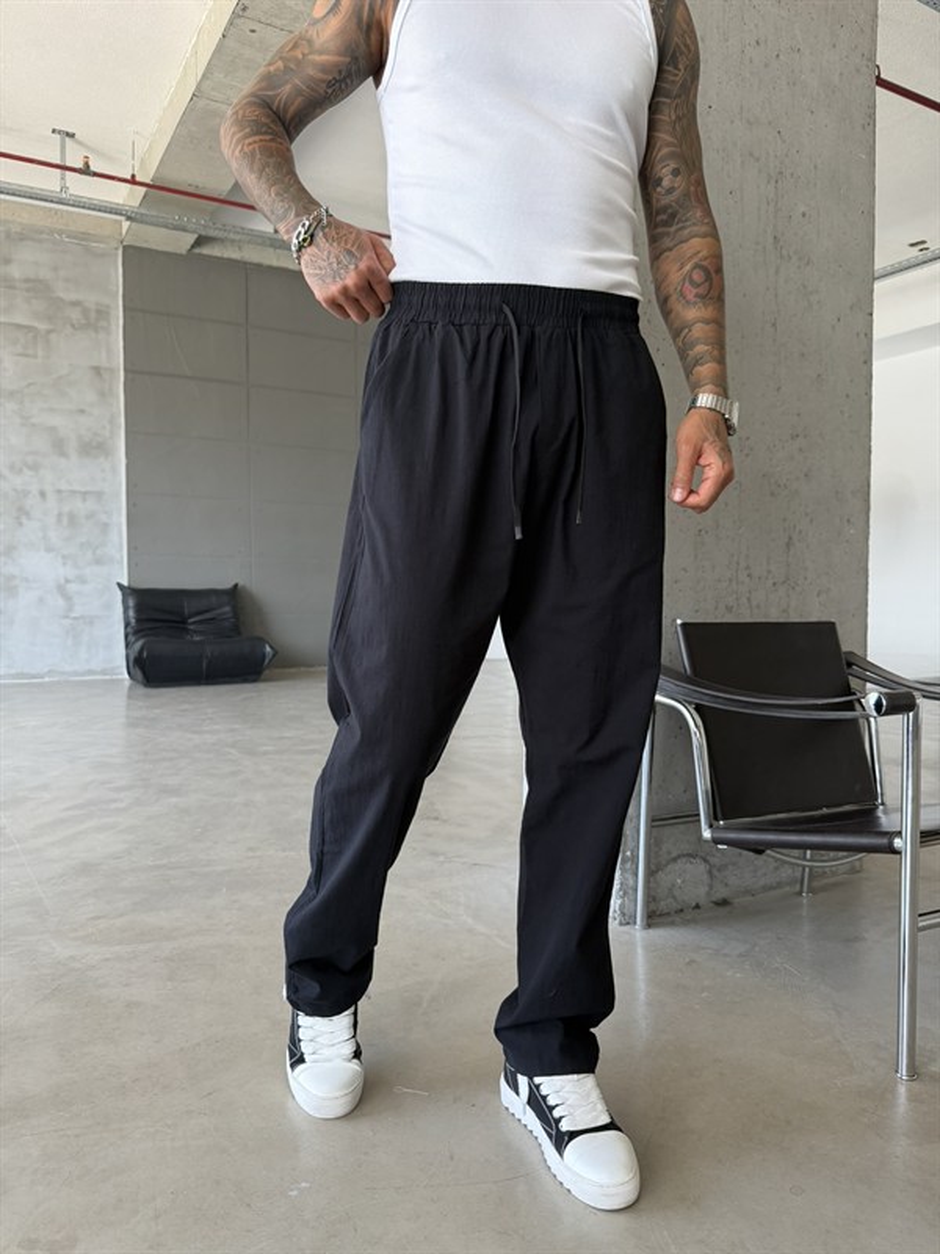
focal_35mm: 24
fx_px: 869
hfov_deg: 56.8
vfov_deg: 71.6
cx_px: 470
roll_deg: +0.3
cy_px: 627
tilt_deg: -2.7
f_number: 1.78
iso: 200
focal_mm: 6.76
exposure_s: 1/121
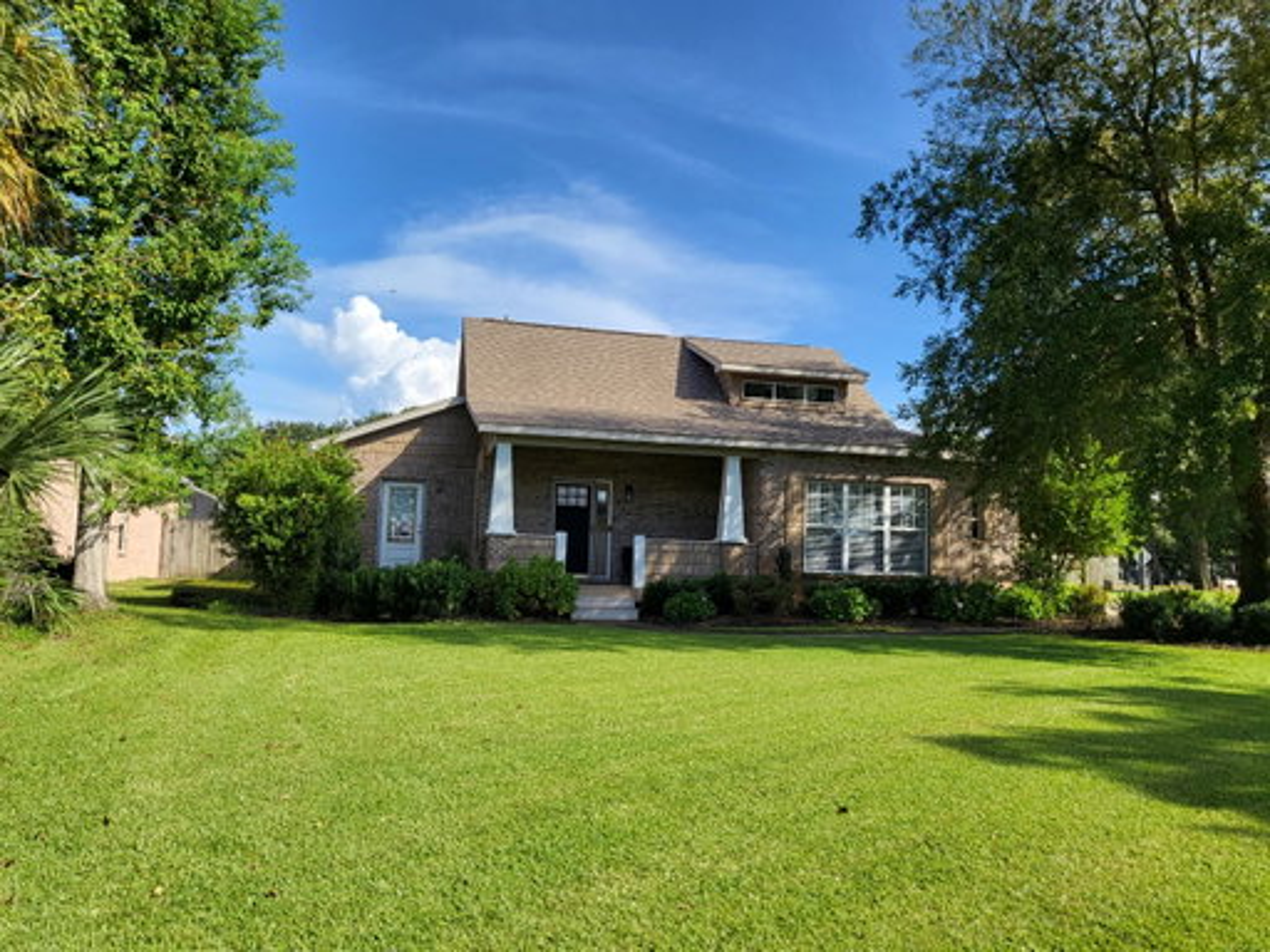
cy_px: 476
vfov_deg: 53.1
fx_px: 954
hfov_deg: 67.3
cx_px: 635
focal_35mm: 26
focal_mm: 4.25
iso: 50
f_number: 1.8
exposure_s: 1/1989
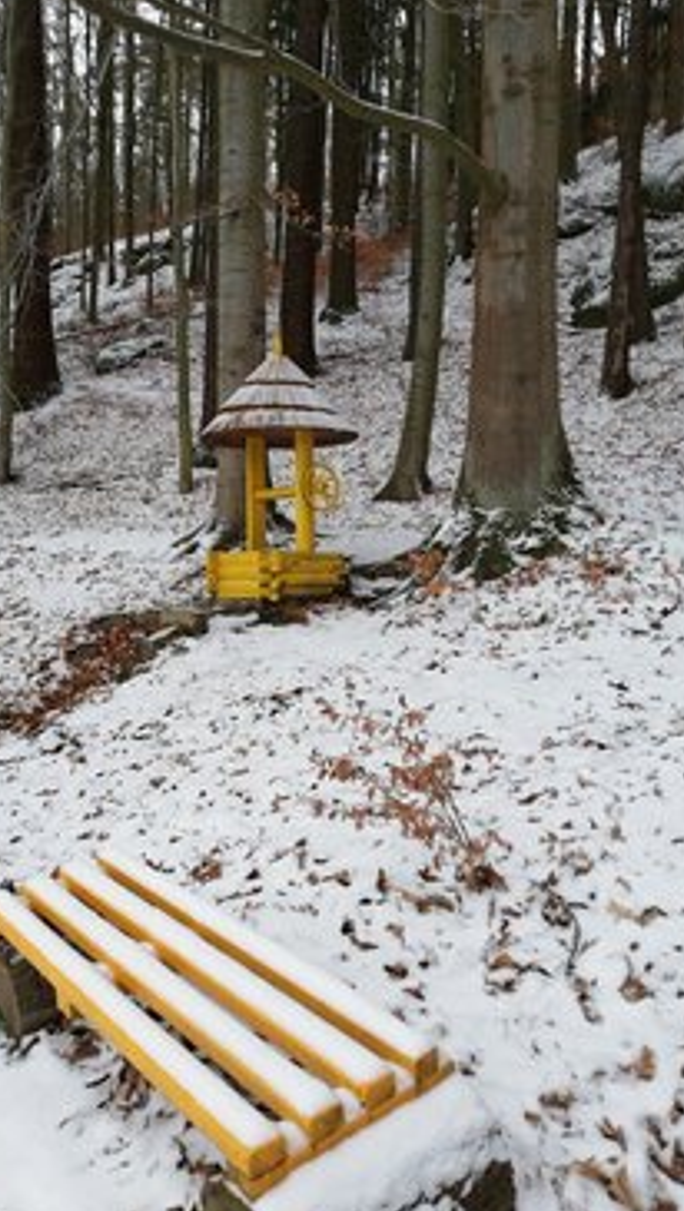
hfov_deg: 37.5
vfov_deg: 62.5
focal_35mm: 31
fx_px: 997
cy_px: 567
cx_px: 239
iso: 50
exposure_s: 1/106
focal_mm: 3.81
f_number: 2.2
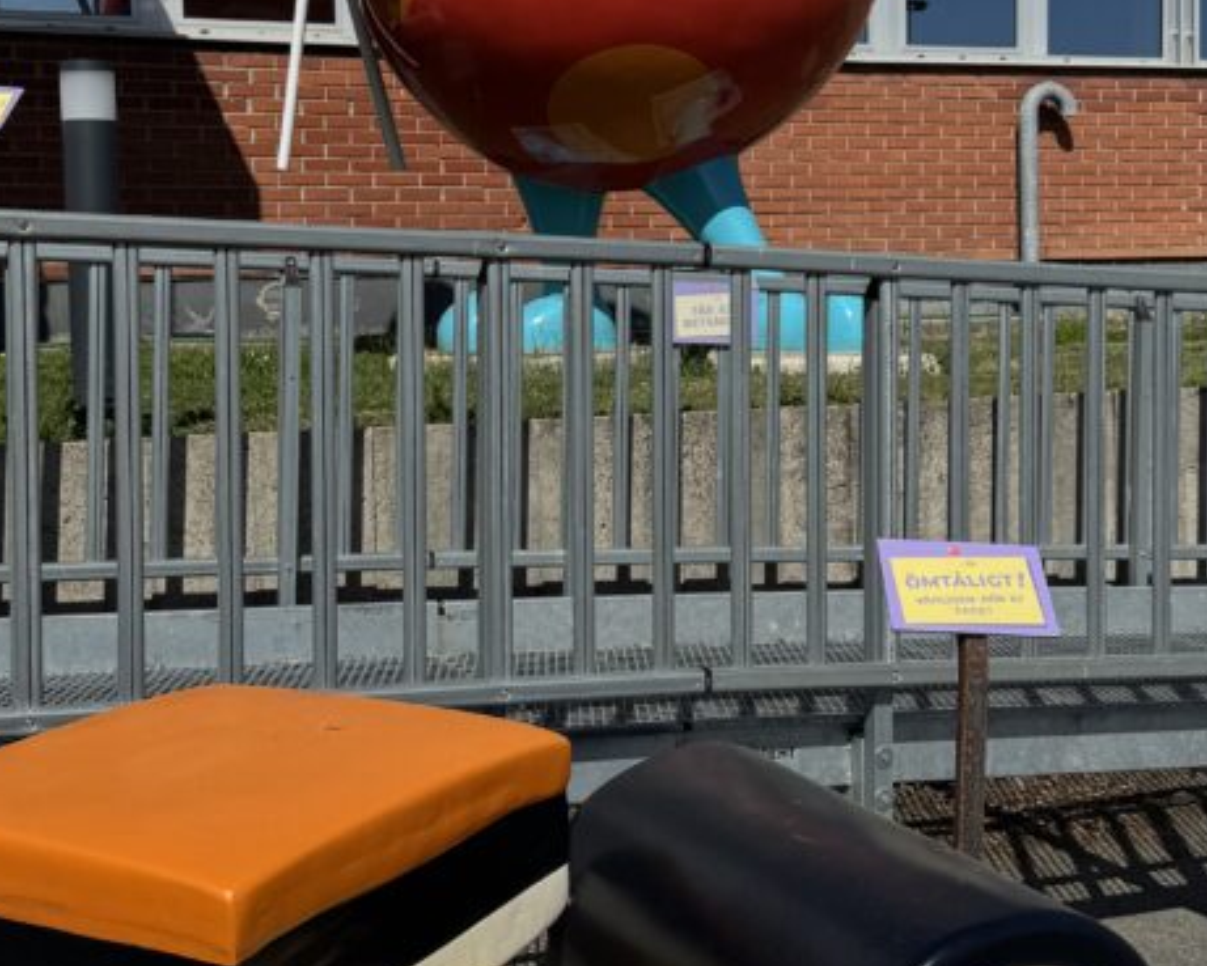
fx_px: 1858
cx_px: 592
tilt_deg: -3.1
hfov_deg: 36.0
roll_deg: +0.5
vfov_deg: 29.0
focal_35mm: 52
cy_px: 353
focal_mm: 6.76
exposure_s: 1/9009
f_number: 1.78
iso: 80
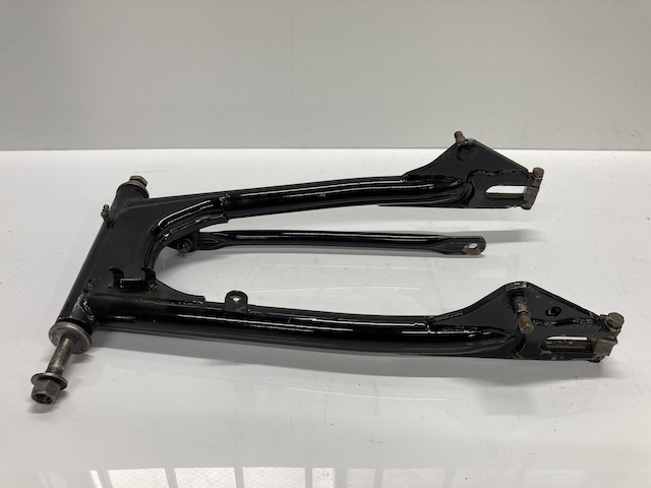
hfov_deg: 63.4
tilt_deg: -32.6
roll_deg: +0.6
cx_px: 326
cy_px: 244
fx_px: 527
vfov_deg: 49.7
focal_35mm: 28
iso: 50
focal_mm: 3.99
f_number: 1.8
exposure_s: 1/120
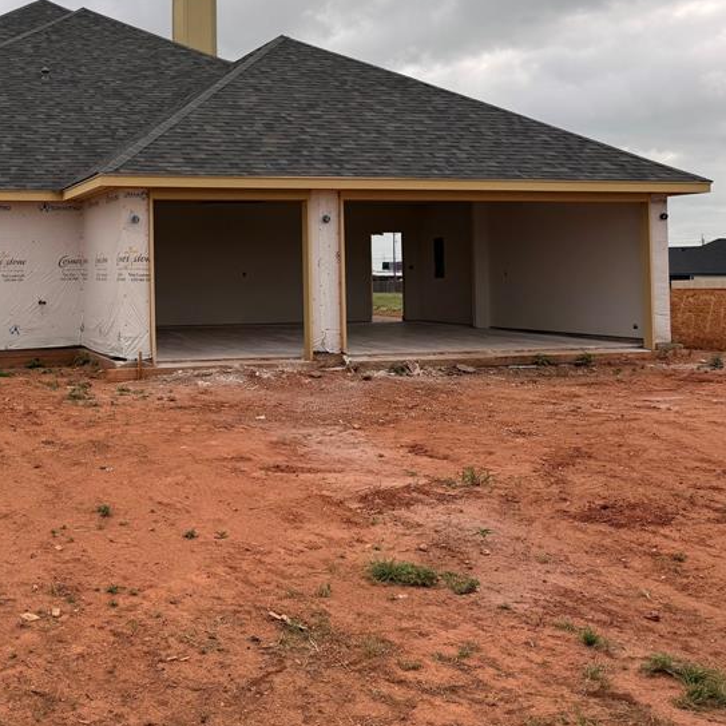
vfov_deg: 41.3
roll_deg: +1.3
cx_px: 116
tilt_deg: +1.4
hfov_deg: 39.7
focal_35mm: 40
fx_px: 949
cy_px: 241
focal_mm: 6.76
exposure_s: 1/3953
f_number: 1.78
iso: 80
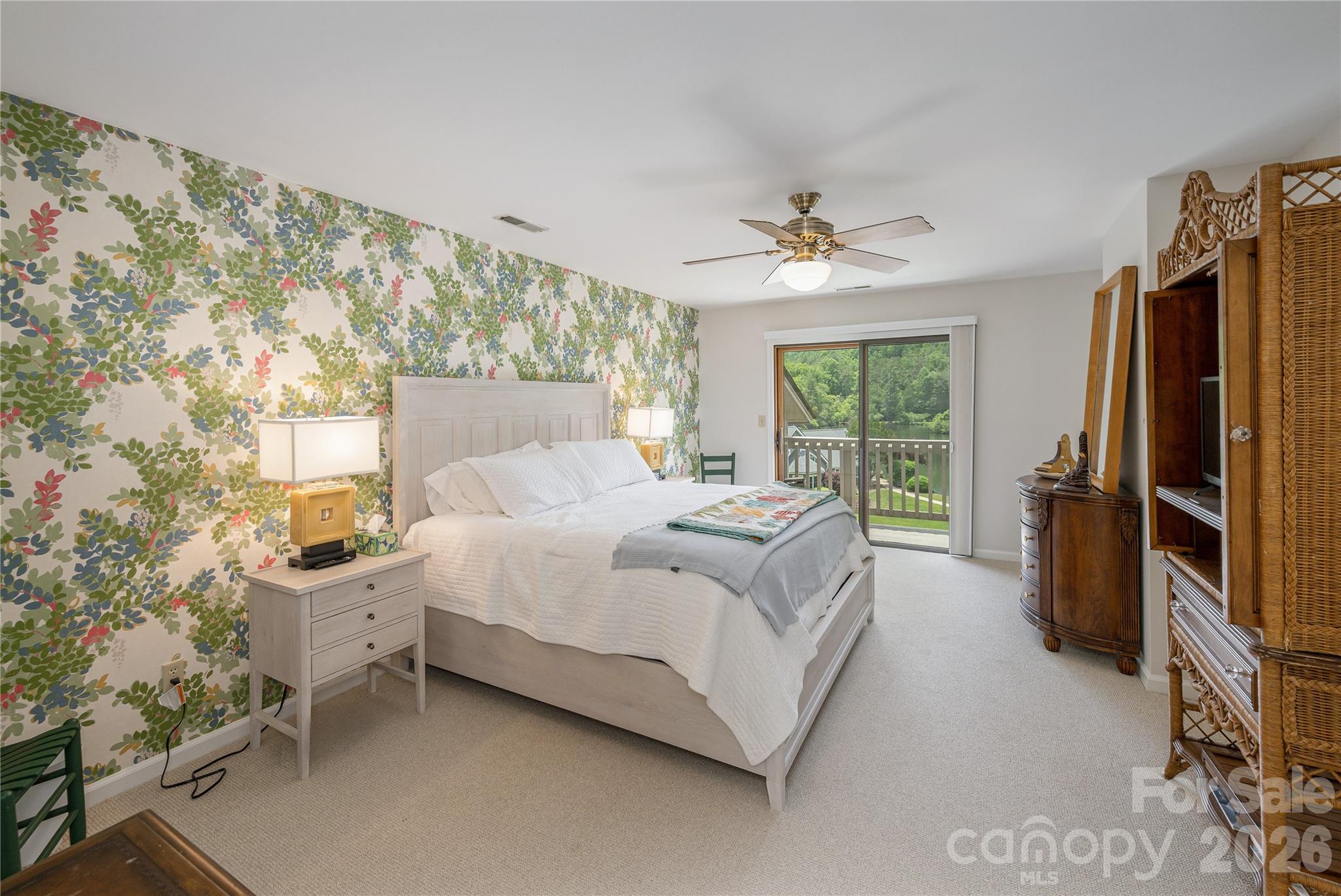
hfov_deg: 104.2
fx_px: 522
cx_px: 670
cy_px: 448
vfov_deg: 81.3
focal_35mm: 14
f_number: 7.1
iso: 320
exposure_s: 1/80
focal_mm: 14
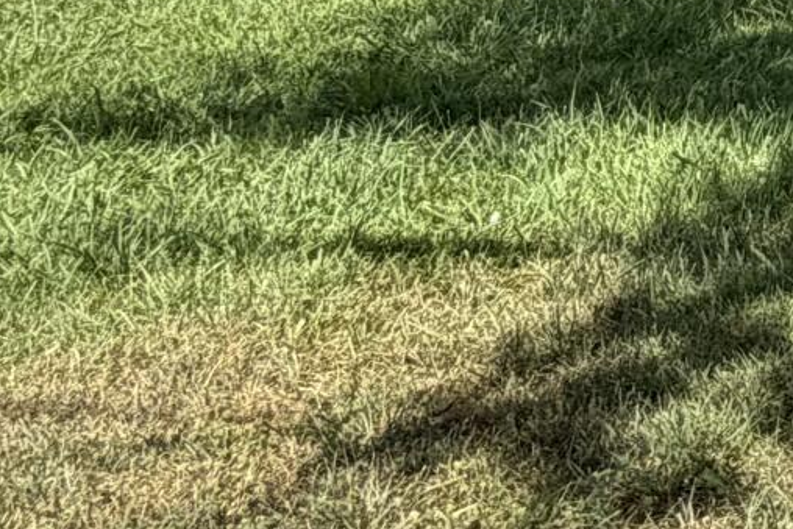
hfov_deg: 18.6
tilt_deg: +0.6
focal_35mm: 86
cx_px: 1413
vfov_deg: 14.2
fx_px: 1895
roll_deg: +1.5
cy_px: -409
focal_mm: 2.22
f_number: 2.2
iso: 40
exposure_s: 1/613
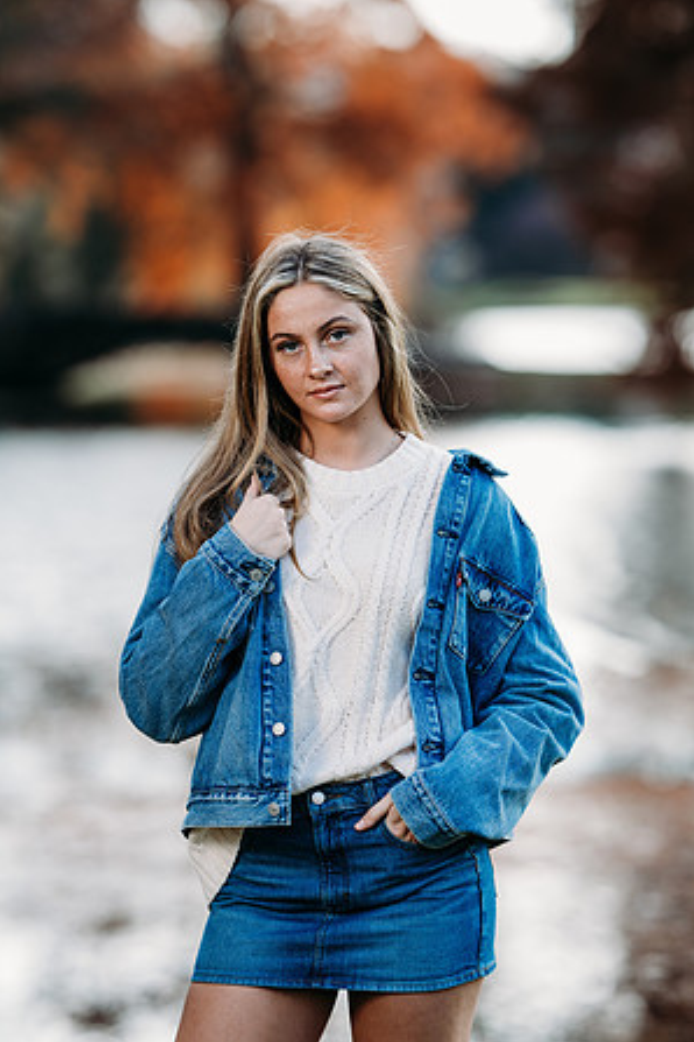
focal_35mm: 136
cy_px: 522
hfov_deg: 10.1
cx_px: 347
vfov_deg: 15.1
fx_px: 3932
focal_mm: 135
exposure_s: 1/500
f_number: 2.2
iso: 200
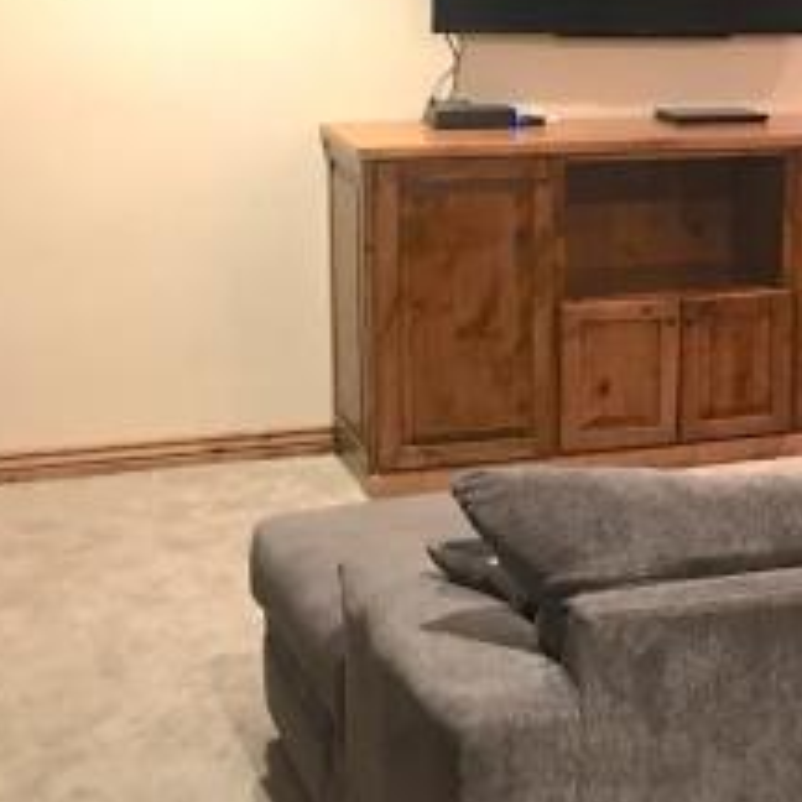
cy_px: 297
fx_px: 1992
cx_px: 925
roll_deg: -2.1
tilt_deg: -10.2
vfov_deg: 22.7
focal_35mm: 76
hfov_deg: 21.4
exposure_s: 1/4
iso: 80
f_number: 2.2
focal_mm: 4.15
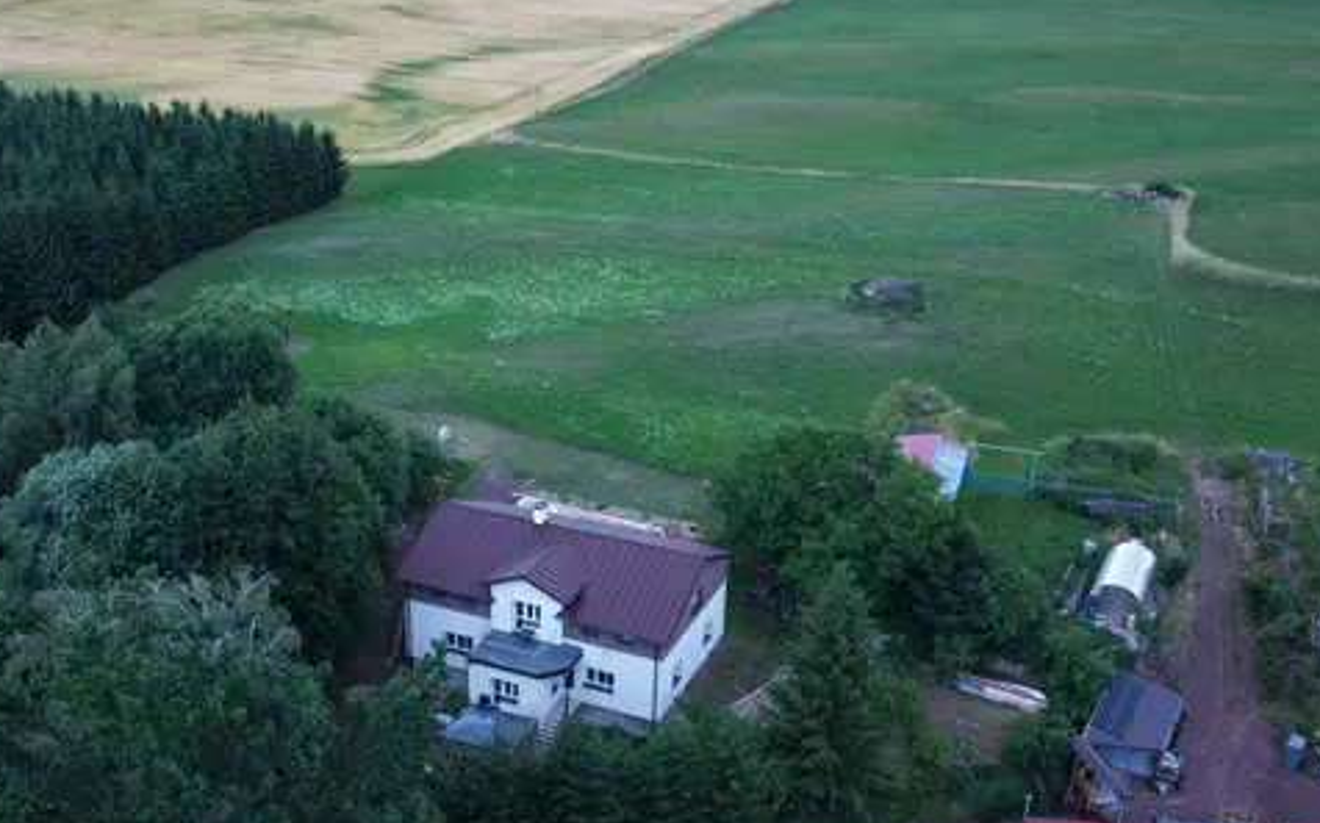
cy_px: 435
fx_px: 1294
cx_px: 524
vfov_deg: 35.3
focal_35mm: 36
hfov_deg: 53.6
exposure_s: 1/15
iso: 400
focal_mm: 14.45
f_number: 2.2
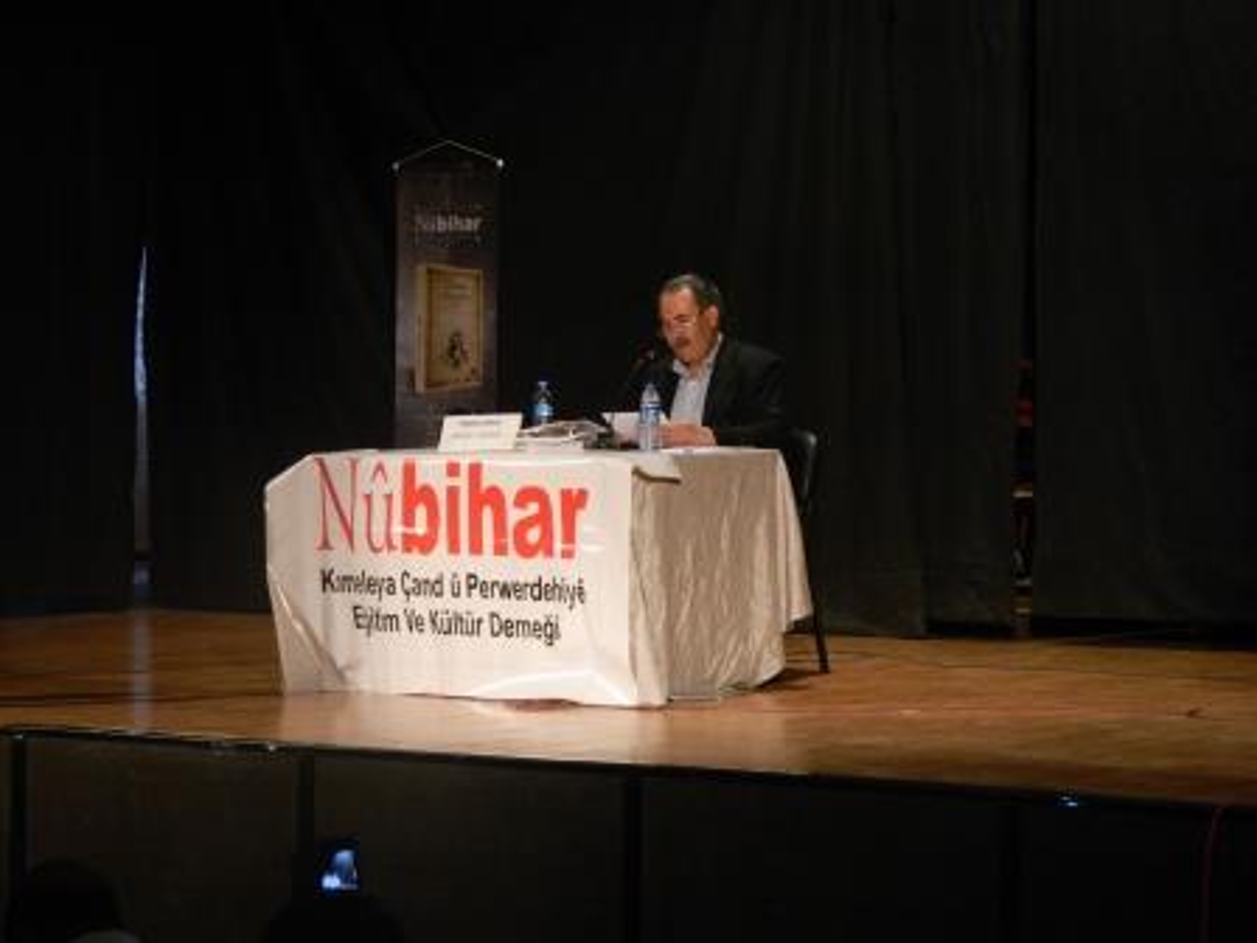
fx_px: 3740
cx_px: 628
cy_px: 472
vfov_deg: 14.4
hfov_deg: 19.1
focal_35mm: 103
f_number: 4.5
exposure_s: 1/15
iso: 400
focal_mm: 18.6
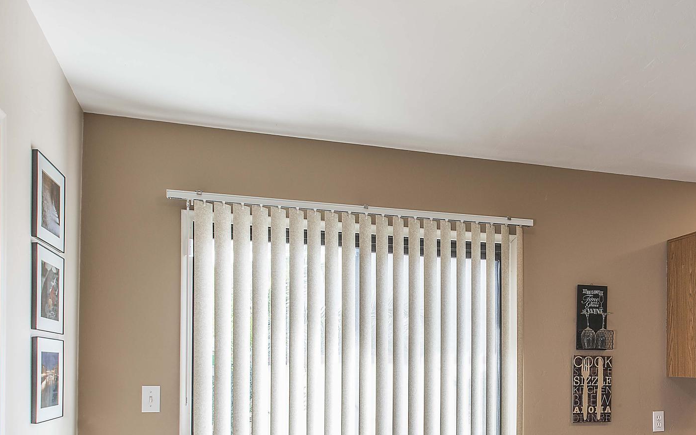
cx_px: 494
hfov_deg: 51.2
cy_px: 361
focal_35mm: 37
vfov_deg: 33.2
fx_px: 702
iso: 100
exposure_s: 1/6
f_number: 10
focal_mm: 17
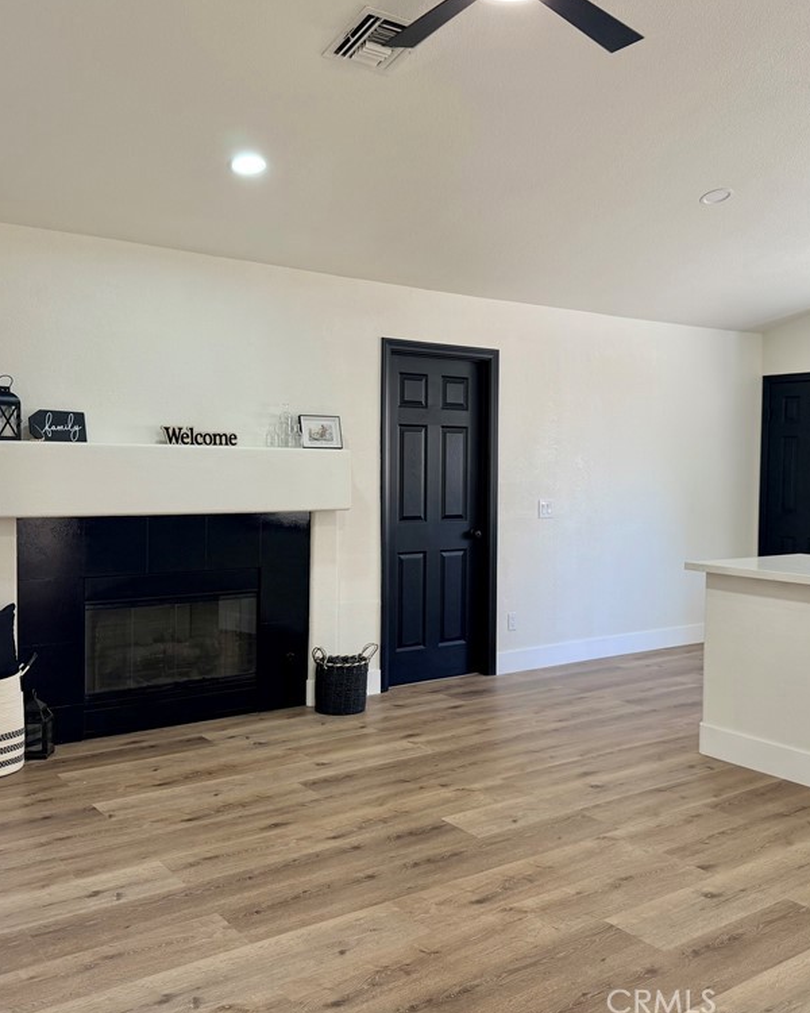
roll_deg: -0.5
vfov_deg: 55.7
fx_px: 959
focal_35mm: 32
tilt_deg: -1.5
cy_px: 502
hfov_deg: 45.7
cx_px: 440
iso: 100
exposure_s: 1/120
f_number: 1.78
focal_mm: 6.76
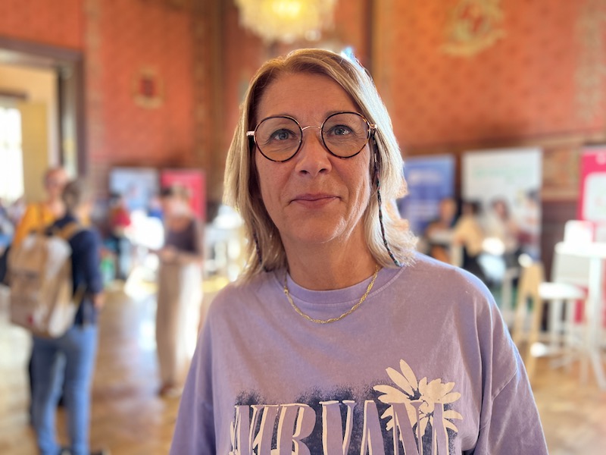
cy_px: 228
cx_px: 303
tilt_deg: -4.5
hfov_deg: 67.3
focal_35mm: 26
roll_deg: -0.4
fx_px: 455
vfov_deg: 53.1
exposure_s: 1/50
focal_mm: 5.7
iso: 125
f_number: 1.5
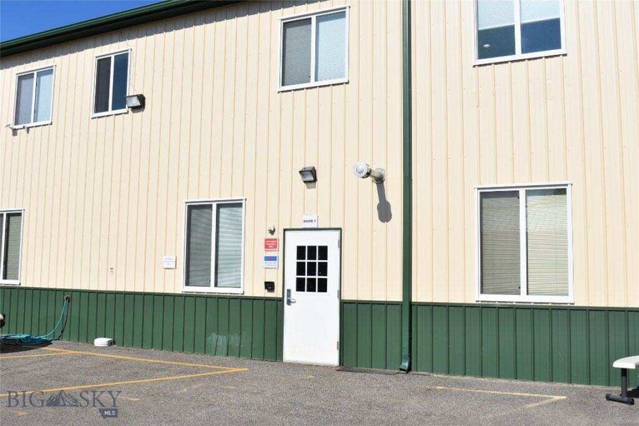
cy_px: 213
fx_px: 612
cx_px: 320
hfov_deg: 55.1
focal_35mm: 34
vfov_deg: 38.4
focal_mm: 23
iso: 100
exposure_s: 1/500
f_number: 9
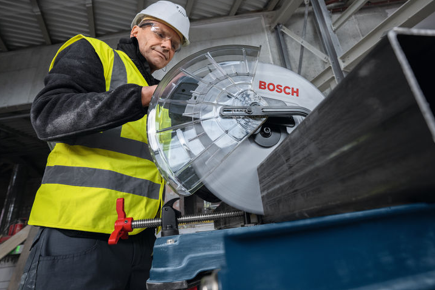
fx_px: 236
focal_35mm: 20
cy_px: 129
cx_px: 241
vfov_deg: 62.9
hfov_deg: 85.0
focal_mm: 17.5
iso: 800
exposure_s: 1/125
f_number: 5.6
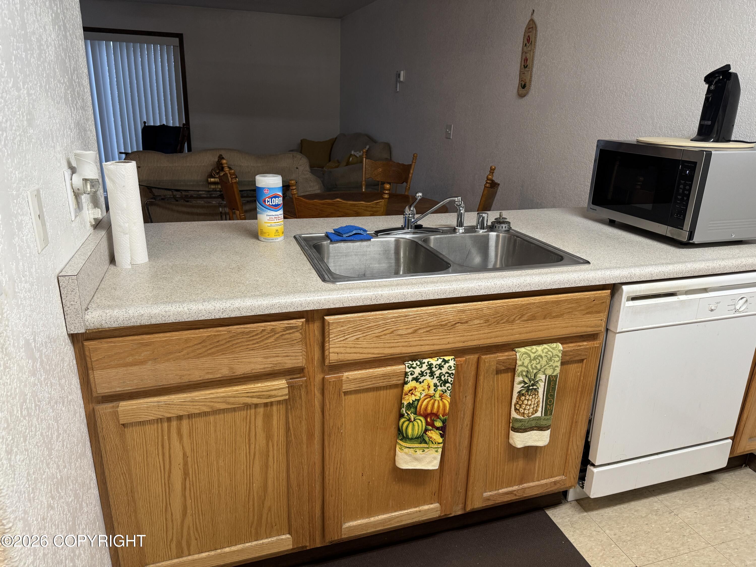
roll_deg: -1.8
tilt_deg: -19.1
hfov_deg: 71.6
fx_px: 524
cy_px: 284
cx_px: 378
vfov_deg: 56.8
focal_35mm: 24
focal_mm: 6.76
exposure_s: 1/60
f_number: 1.78
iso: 200
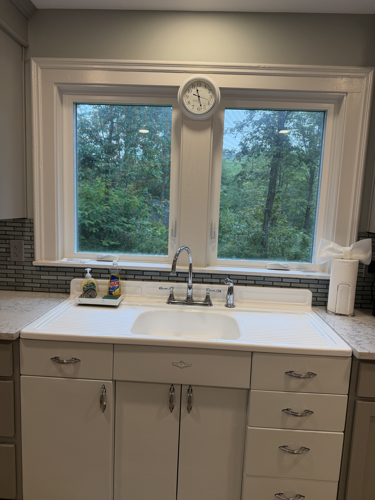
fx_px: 347
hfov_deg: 56.8
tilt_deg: -7.4
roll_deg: -2.1
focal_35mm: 24
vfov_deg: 71.6
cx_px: 188
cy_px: 250
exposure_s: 1/158
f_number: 1.78
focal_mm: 6.76
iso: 160
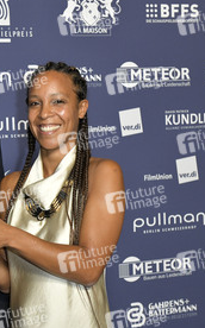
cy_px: 170
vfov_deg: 25.9
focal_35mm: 80
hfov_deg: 15.9
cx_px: -15
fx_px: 717
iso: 2000
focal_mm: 48
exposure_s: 1/250
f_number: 6.3
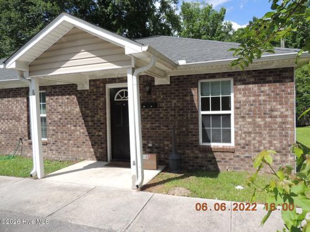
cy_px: 116
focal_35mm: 24
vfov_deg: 56.8
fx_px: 215
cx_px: 155
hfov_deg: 71.6
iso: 100
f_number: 3
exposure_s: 1/1000
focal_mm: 4.3
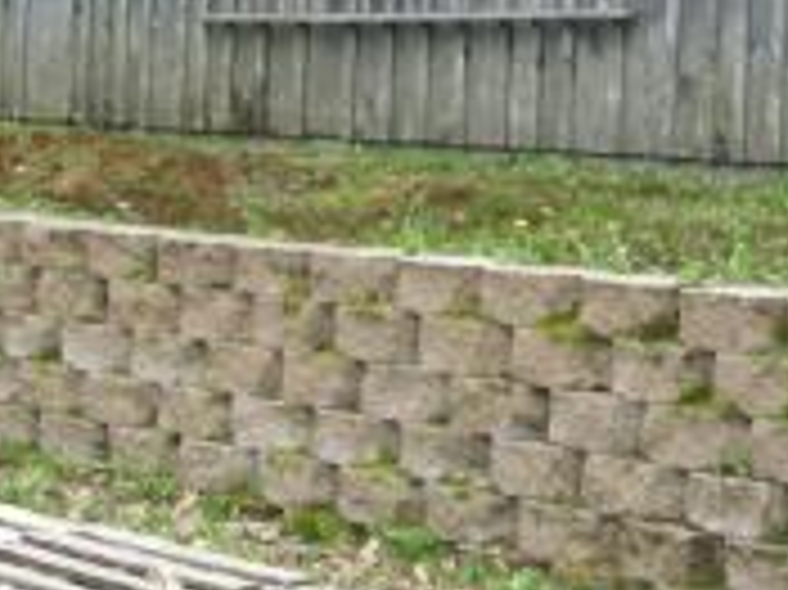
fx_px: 2866
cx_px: 977
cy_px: -108
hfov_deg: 15.0
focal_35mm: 126
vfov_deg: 11.5
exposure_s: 1/61
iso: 50
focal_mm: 6.3
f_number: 3.5
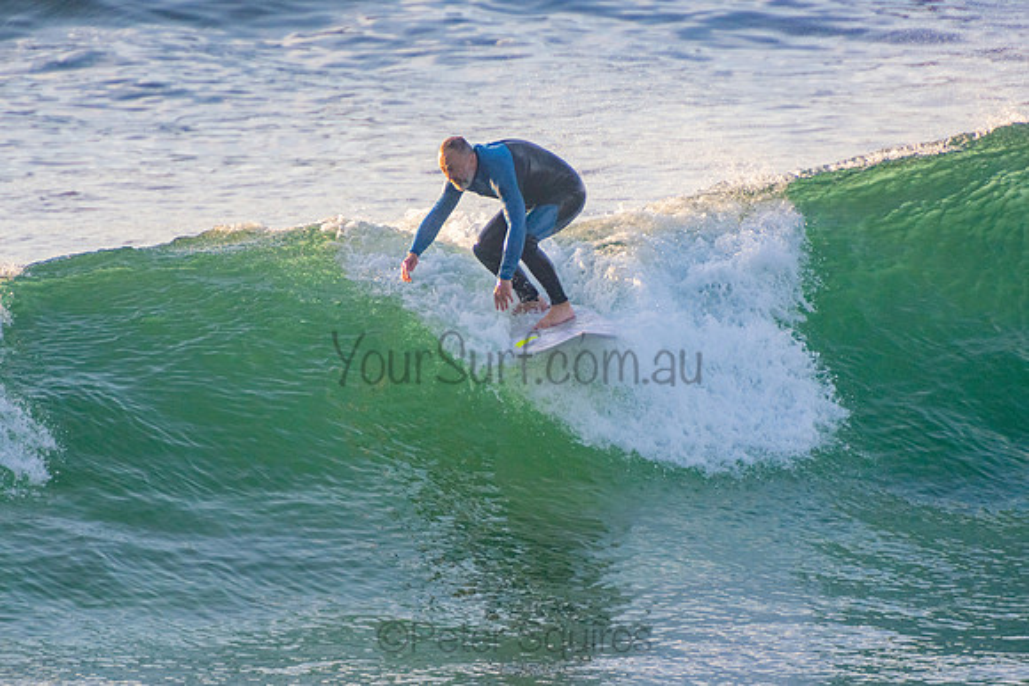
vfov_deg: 2.2
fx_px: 17763
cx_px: 514
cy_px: 343
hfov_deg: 3.3
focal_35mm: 621
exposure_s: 1/1250
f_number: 5.6
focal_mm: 400
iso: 560
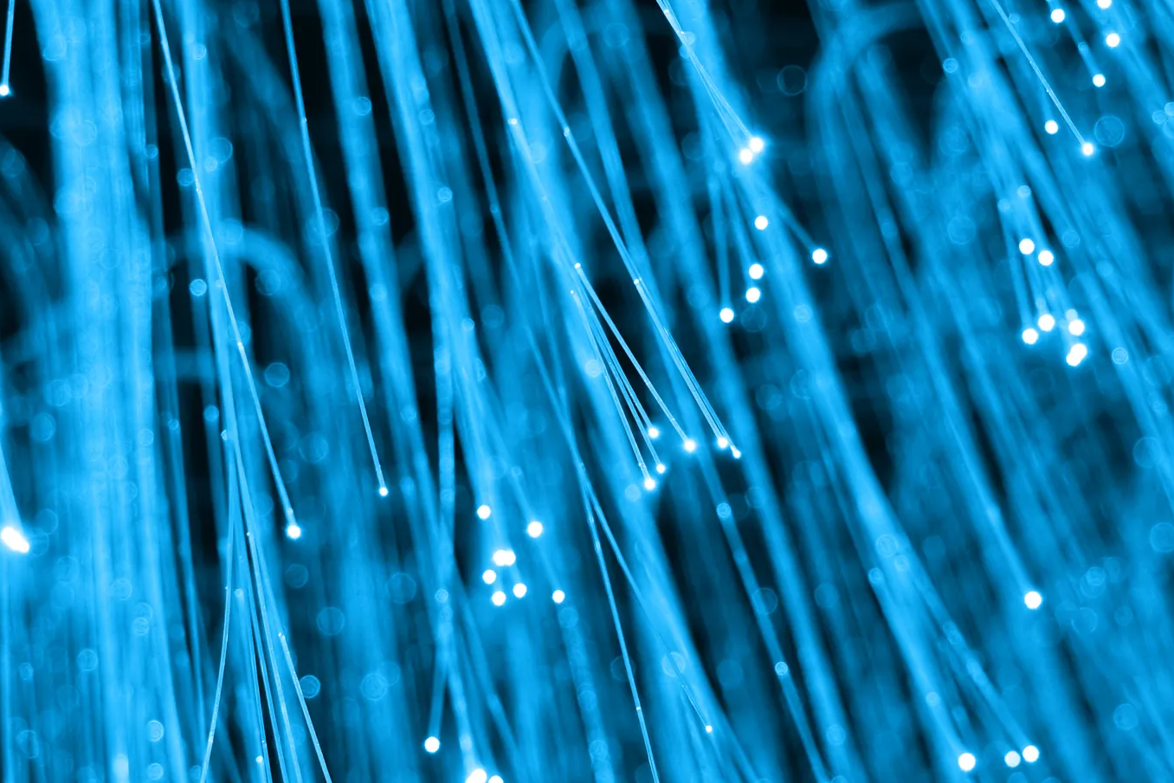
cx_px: 648
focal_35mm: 144
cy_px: 405
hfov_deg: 14.2
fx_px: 4696
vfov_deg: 9.5
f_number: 4.5
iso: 1600
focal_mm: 44.38
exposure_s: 1/125
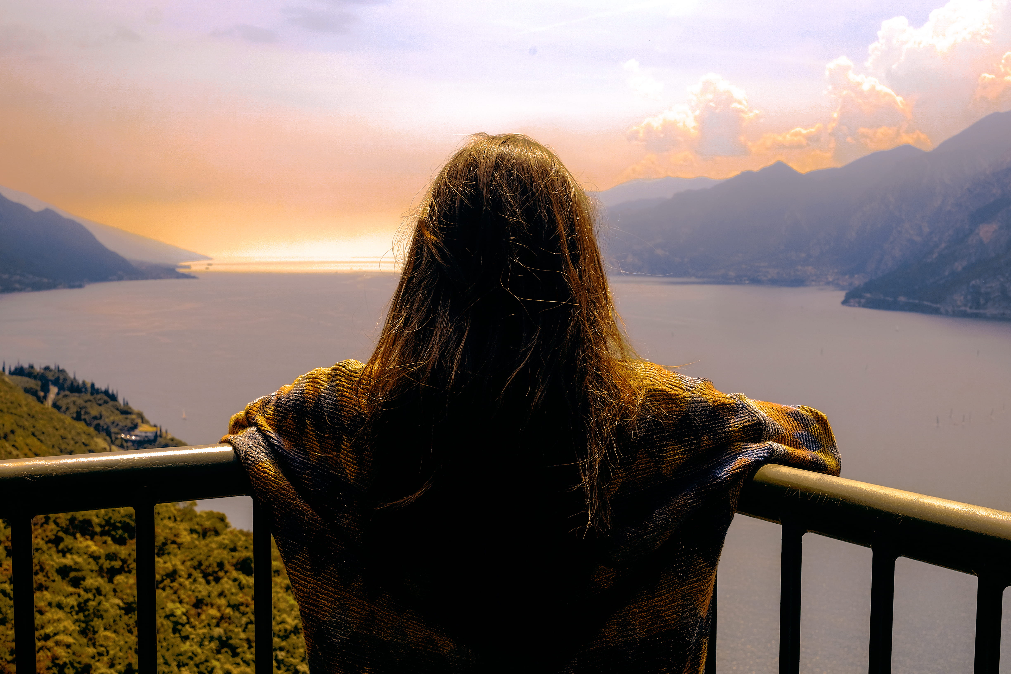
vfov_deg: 32.6
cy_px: 337
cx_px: 506
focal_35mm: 41
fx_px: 1151
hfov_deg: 47.4
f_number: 10
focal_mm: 27
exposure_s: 1/250
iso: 200
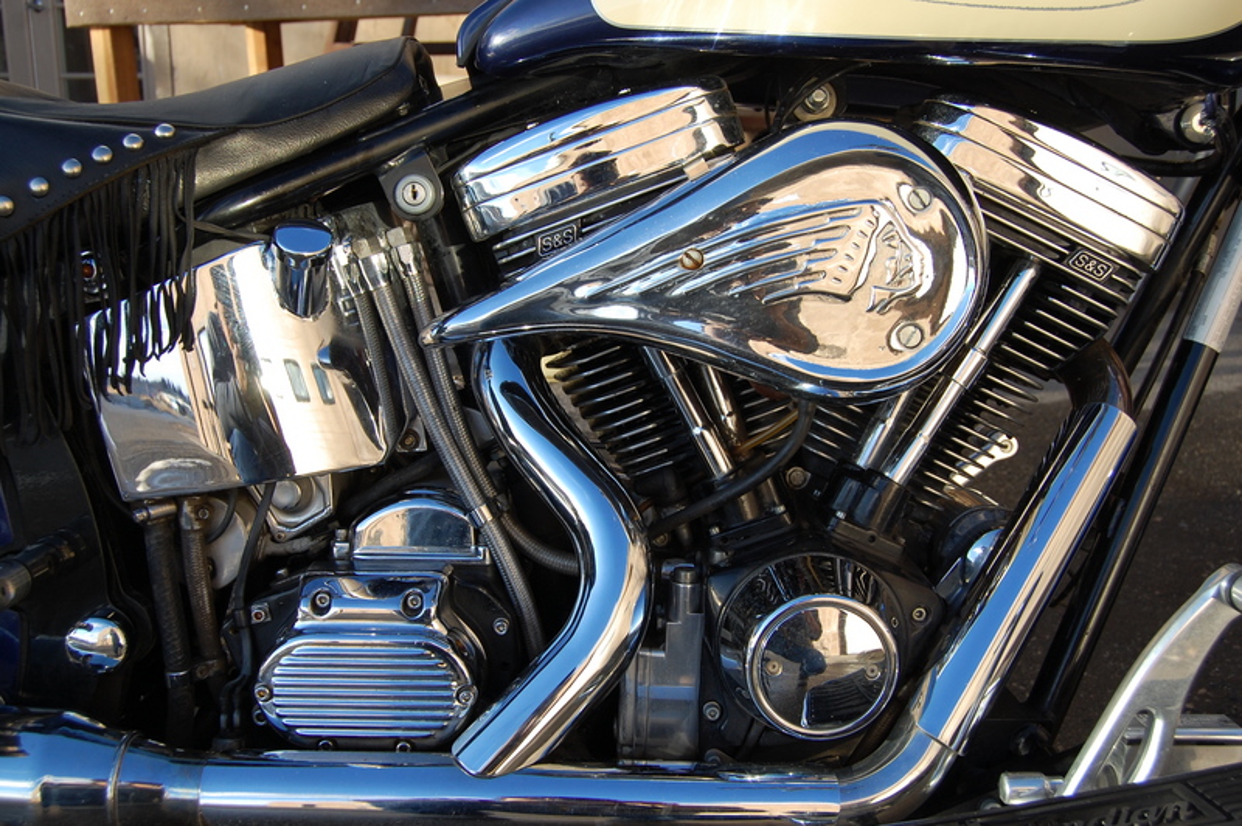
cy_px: 413
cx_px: 621
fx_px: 1241
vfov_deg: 36.8
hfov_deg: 53.2
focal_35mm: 36
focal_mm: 24
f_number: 6.3
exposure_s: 1/160
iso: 200
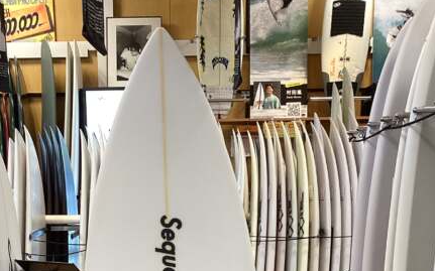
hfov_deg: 33.4
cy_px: 365
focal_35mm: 61
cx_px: 175
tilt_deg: -13.7
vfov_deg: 19.4
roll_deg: -2.1
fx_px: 723
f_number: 2.4
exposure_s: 1/50
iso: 64
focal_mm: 3.3
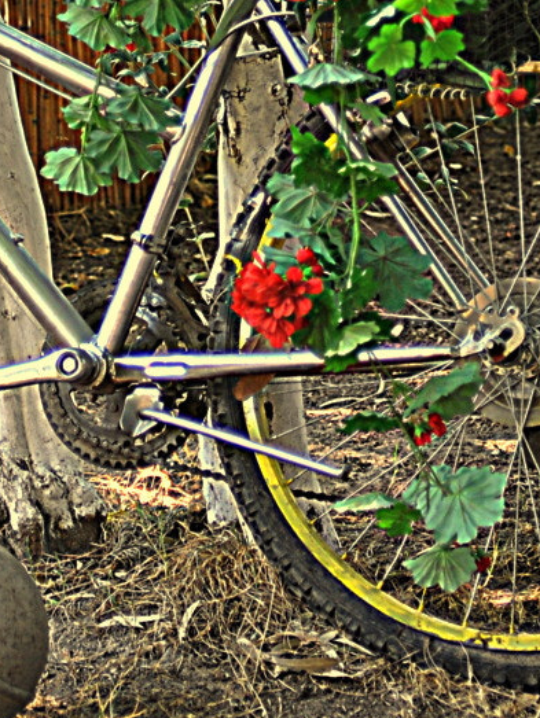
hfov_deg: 10.5
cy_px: 28
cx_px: 124
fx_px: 2929
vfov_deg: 13.8
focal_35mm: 141
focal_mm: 48
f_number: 2.8
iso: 280
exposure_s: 1/100
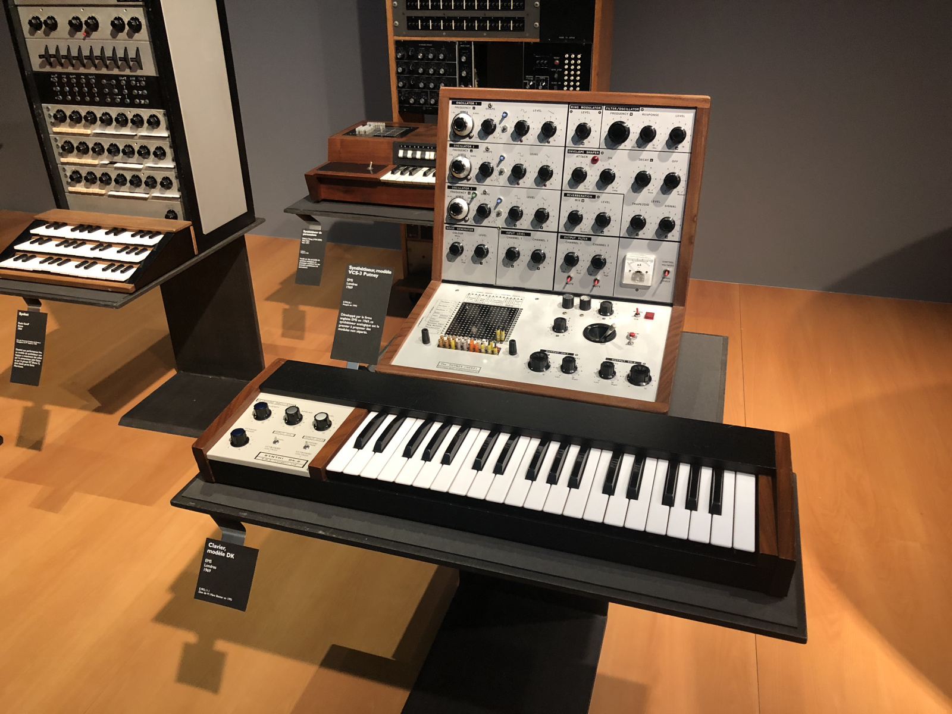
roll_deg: +1.4
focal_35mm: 28
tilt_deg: -28.8
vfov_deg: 49.7
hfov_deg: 63.4
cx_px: 476
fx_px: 770
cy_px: 357
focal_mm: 3.99
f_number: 1.8
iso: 80
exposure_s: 1/17
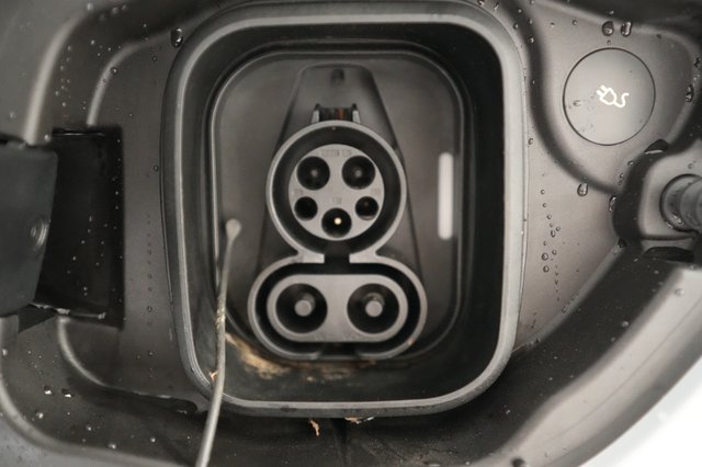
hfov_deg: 65.5
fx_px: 546
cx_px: 351
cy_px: 234
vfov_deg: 46.4
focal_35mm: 28
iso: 12800
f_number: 2.8
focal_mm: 28
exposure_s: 1/80
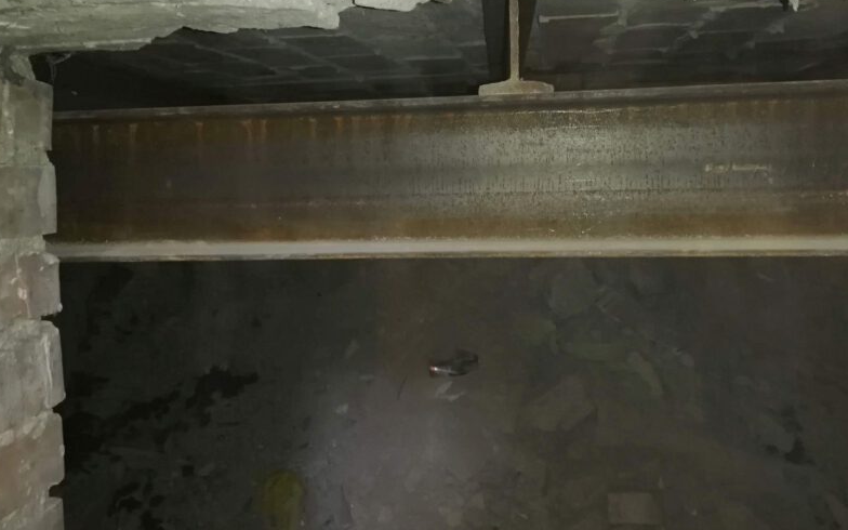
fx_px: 832
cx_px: 435
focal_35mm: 36
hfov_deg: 54.0
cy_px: 158
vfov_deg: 34.8
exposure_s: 1/25
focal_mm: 3.81
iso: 400
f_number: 2.2
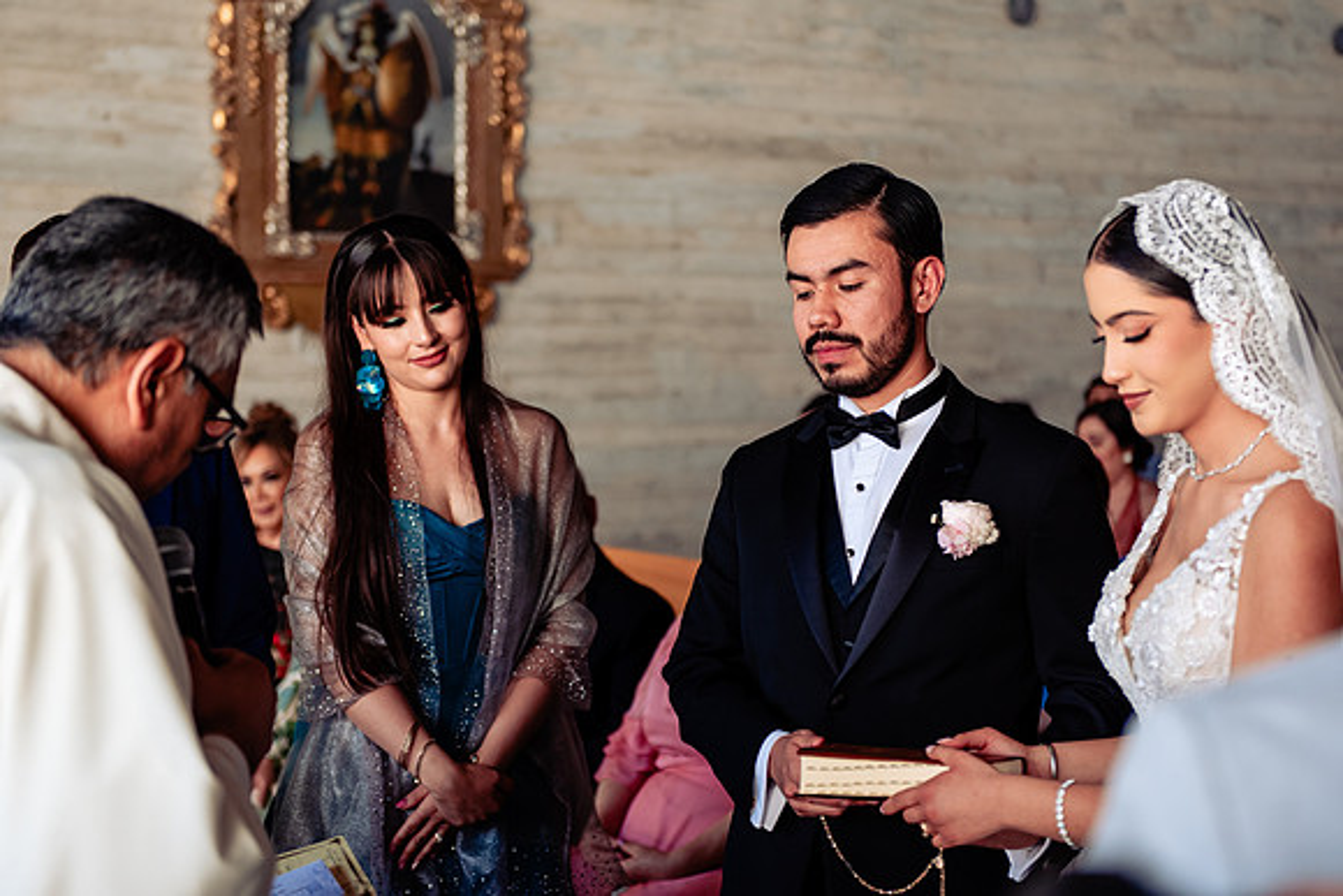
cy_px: 448
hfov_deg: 31.2
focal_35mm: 64
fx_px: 2403
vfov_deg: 21.1
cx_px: 672
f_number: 3.2
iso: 500
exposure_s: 1/400
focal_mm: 62
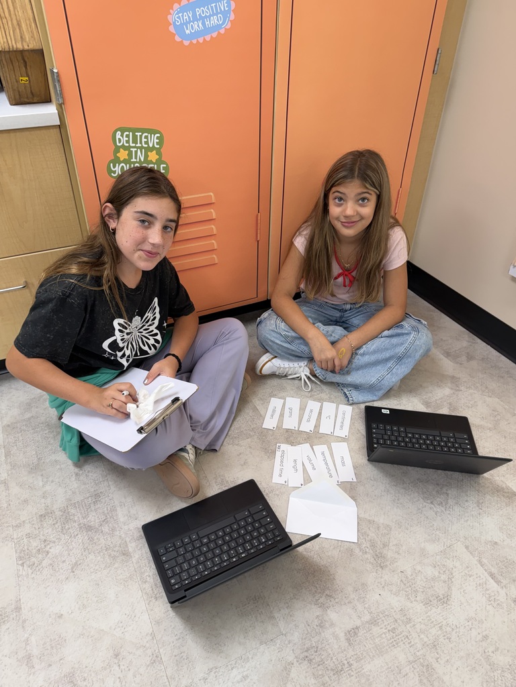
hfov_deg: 56.8
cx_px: 258
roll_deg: -0.4
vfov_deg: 71.6
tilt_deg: -37.3
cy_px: 344
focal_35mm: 24
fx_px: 477
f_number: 1.78
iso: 160
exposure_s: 1/120
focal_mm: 6.76
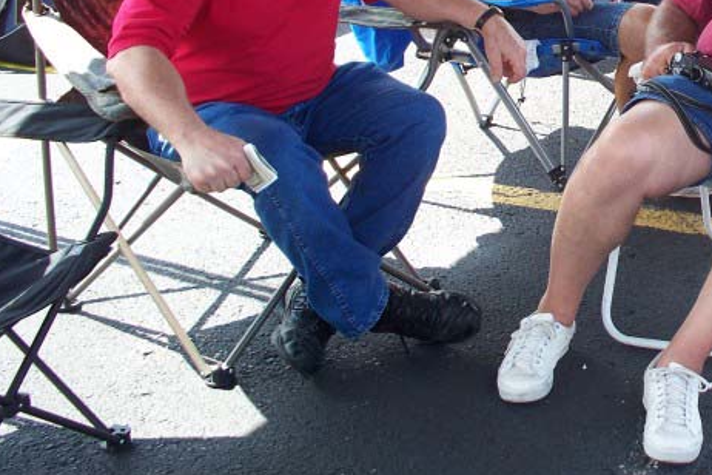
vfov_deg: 16.1
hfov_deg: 23.2
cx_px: 747
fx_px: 1641
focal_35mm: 83
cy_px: -25
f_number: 2.8
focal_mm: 7.54
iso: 64
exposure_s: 1/125
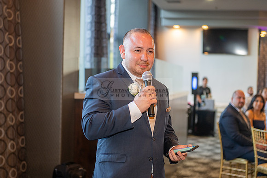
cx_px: 134
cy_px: 89
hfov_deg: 28.8
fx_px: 519
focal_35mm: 70
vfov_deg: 19.5
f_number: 2.8
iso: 1000
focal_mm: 70
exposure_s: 1/125
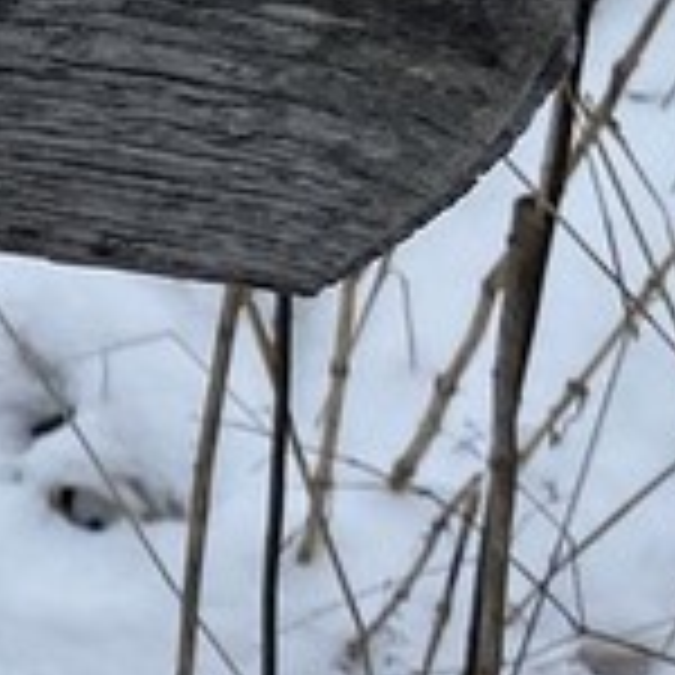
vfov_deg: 11.1
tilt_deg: -40.7
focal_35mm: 157
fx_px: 3464
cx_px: -1566
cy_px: 320
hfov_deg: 8.6
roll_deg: +3.9
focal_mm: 4.25
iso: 32
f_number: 1.8
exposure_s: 1/957
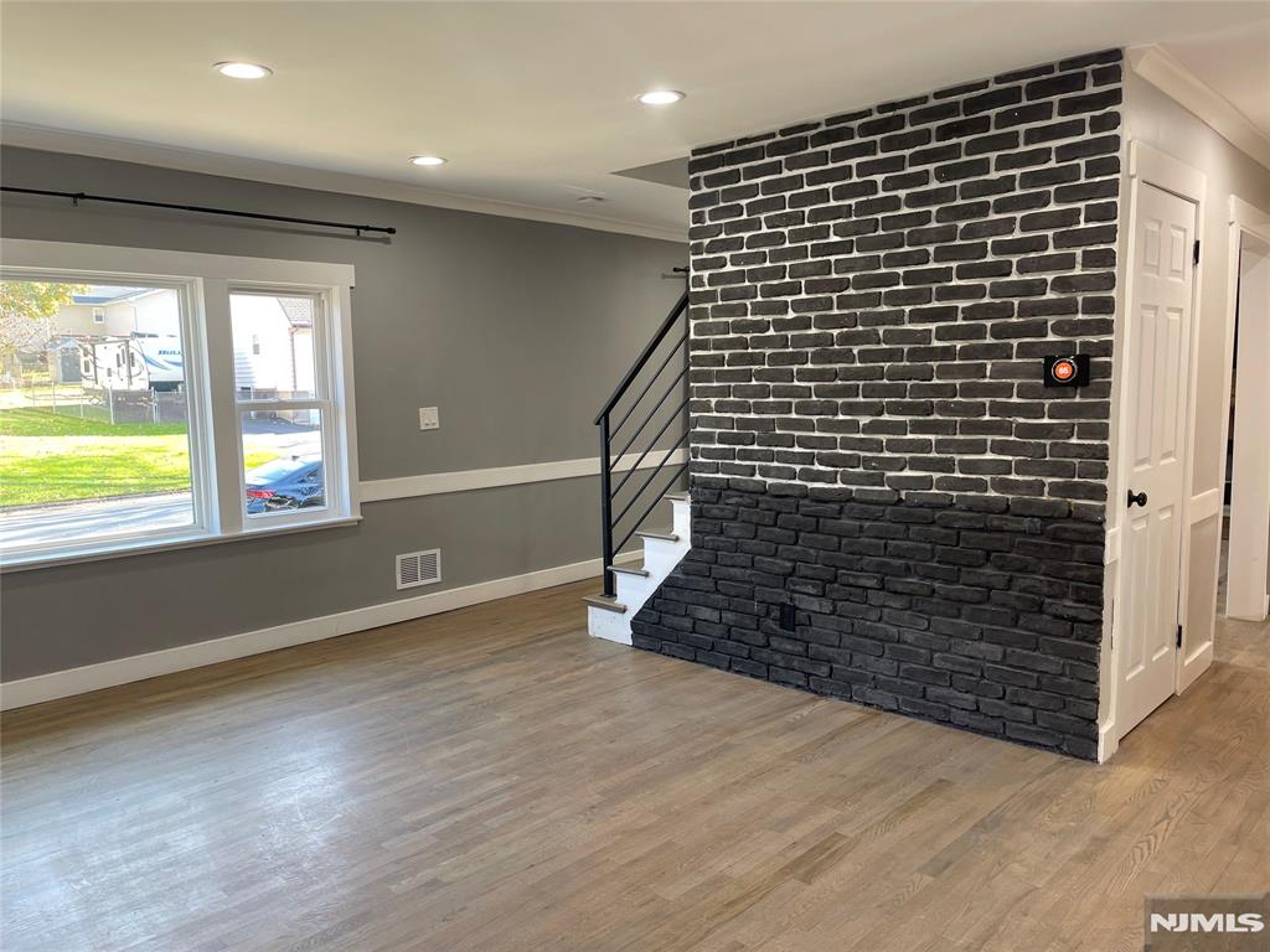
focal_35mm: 25
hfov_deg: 69.4
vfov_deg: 54.9
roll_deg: +0.6
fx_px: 917
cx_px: 635
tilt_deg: -6.6
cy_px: 476
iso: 64
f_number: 1.6
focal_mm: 5.1
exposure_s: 1/60
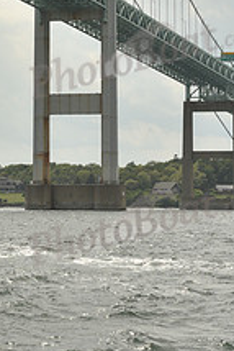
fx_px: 1849
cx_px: -55
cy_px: -5
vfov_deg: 10.7
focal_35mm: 190
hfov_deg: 7.2
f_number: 13
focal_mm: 70
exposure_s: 1/1000
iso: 400
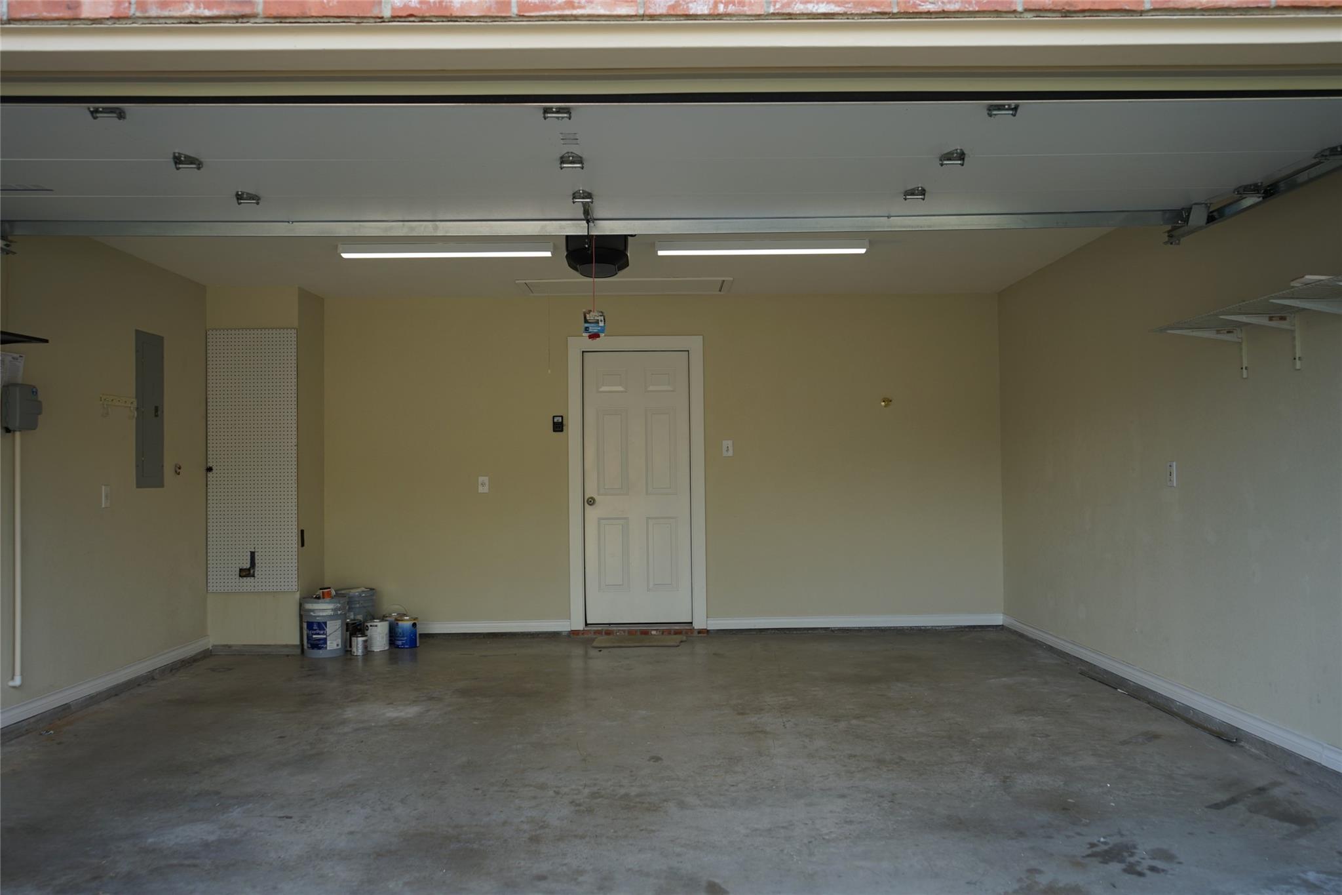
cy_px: 448
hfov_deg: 60.3
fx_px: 1155
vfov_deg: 42.3
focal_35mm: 31
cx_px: 671
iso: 100
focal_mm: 31
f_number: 5.6
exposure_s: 1/60
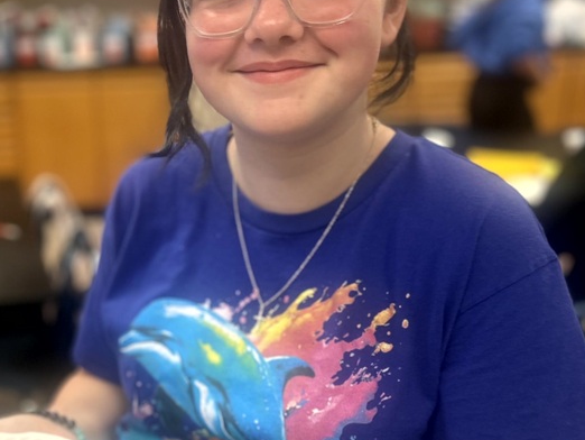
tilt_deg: -22.8
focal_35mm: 51
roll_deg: +2.0
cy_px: 295
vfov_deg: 28.4
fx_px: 862
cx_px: 152
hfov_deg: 36.7
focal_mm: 5.7
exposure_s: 1/120
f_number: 1.5
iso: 64
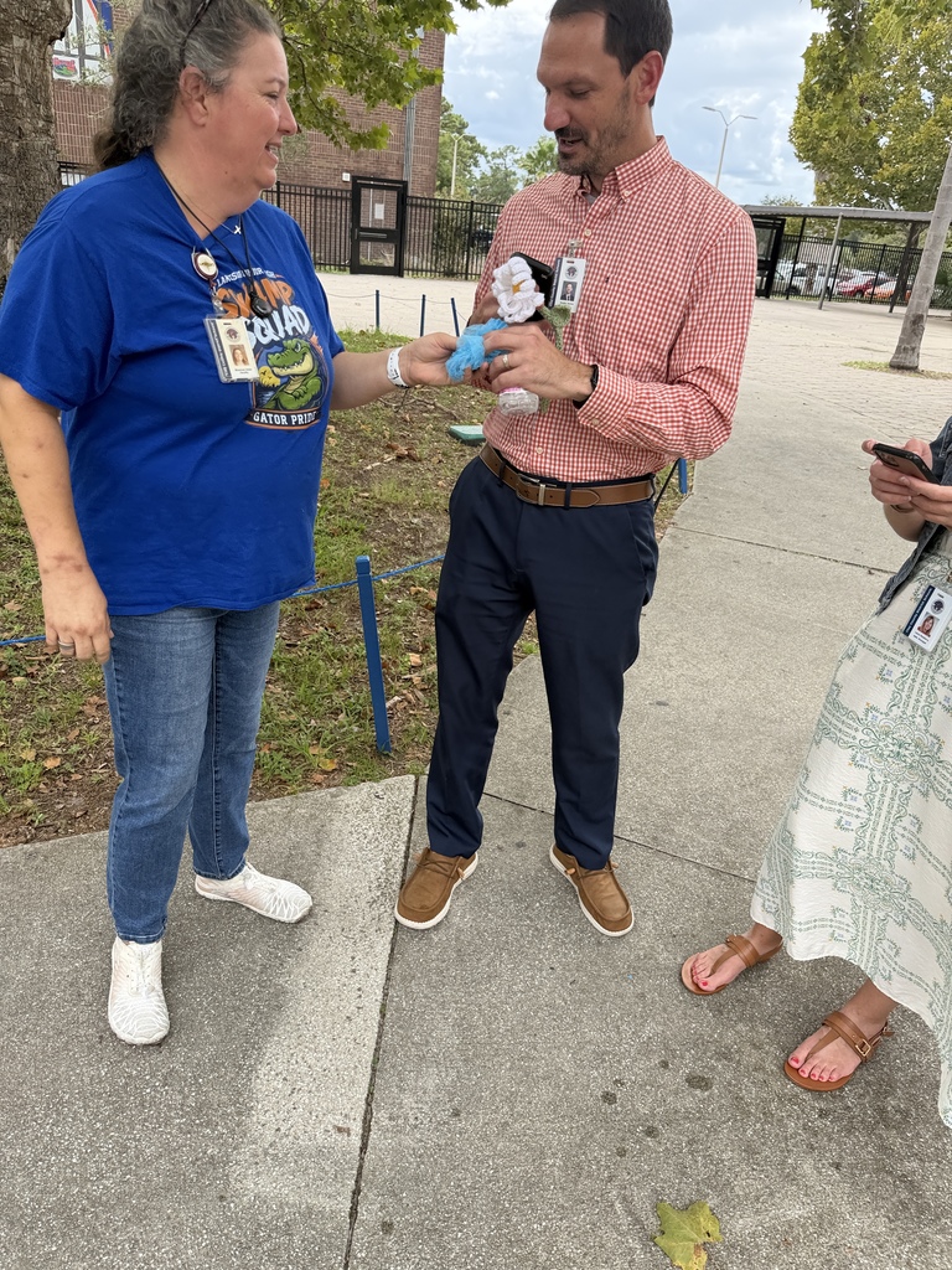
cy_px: 635
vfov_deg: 71.6
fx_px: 880
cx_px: 476
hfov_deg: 56.8
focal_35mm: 24
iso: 80
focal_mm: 6.76
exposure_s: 1/1385
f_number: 1.78
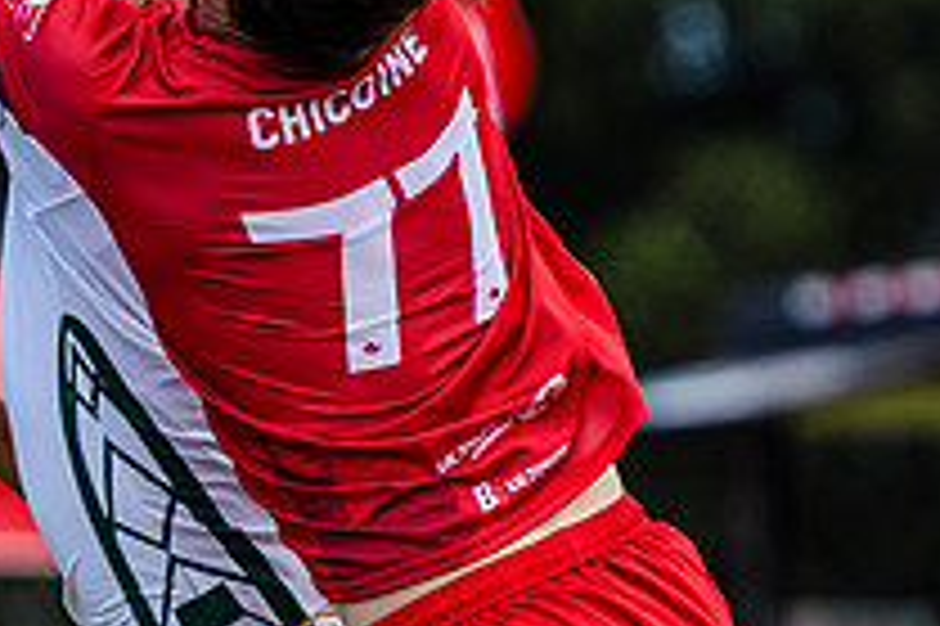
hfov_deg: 1.7
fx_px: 31021
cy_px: 19
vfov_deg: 1.2
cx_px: 405
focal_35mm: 1189
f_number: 3.2
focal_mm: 190
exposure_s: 1/1600
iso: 100
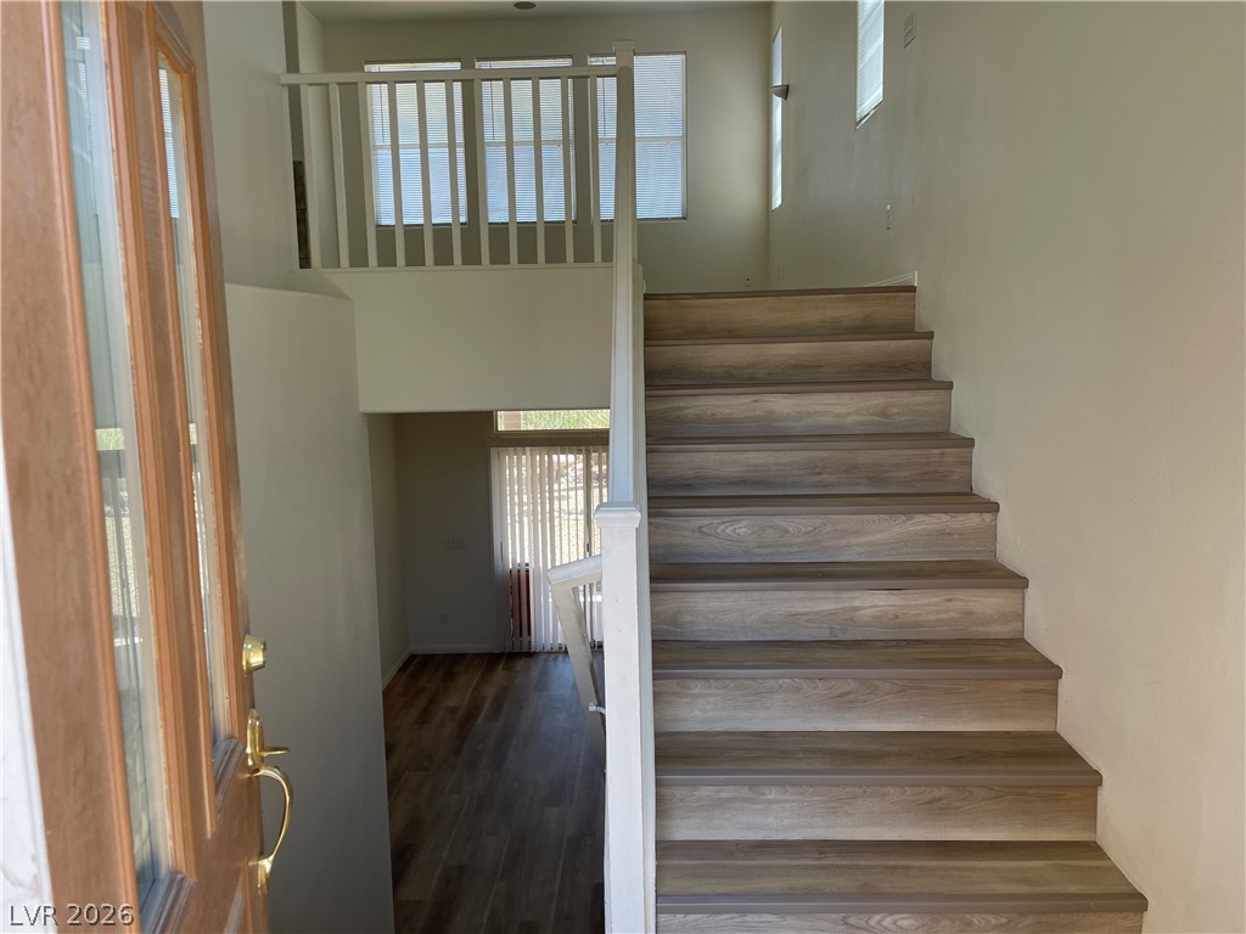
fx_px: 936
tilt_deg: -6.1
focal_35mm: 26
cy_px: 467
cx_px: 623
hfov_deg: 67.3
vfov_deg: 53.1
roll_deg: +1.5
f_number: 1.6
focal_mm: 4.2
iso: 40
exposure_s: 1/121
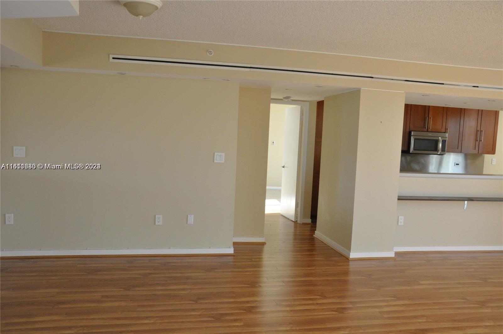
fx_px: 439
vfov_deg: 41.6
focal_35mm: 32
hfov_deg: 59.6
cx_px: 252
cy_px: 167
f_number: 7.1
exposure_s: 1/200
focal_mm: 21
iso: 1600
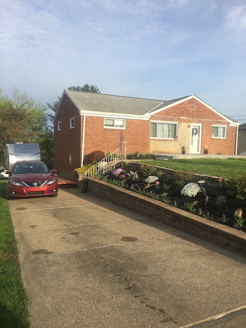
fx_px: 275
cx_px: 123
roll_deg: -2.1
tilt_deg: -1.8
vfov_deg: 61.7
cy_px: 164
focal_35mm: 29
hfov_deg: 48.2
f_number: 2.2
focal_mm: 4.15
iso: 25
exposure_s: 1/938
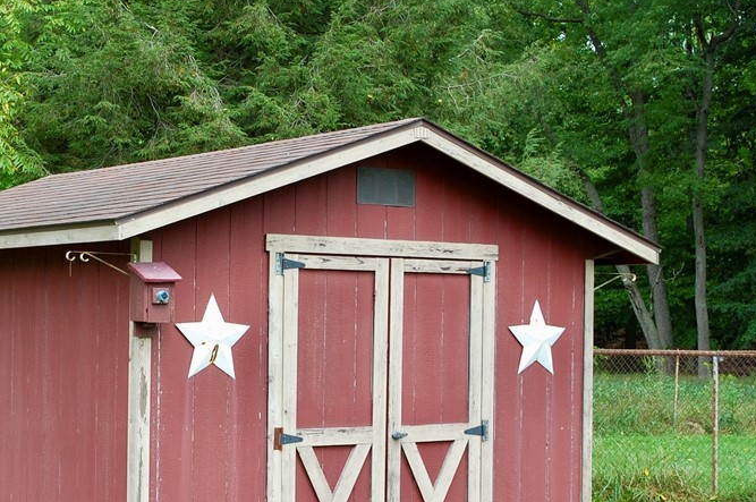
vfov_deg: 17.9
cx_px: 145
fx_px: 1590
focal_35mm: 76
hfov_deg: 26.2
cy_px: 296
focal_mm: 31
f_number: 7.1
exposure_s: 1/200
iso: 200
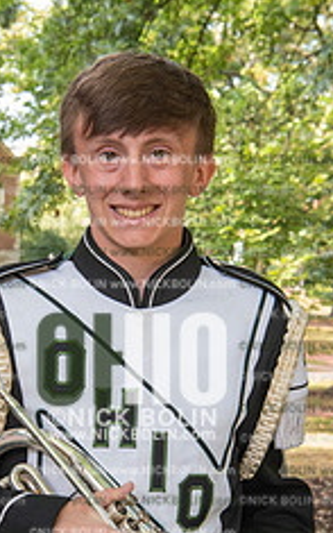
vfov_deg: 23.4
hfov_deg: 14.8
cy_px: 377
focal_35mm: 88
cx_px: 131
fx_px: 1277
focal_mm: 45
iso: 500
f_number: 8
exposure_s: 1/100
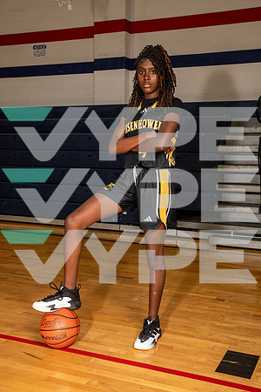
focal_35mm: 44
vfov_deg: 44.5
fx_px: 478
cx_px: 130
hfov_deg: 30.5
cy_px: 196
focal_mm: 44
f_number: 7.1
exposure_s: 1/320
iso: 400
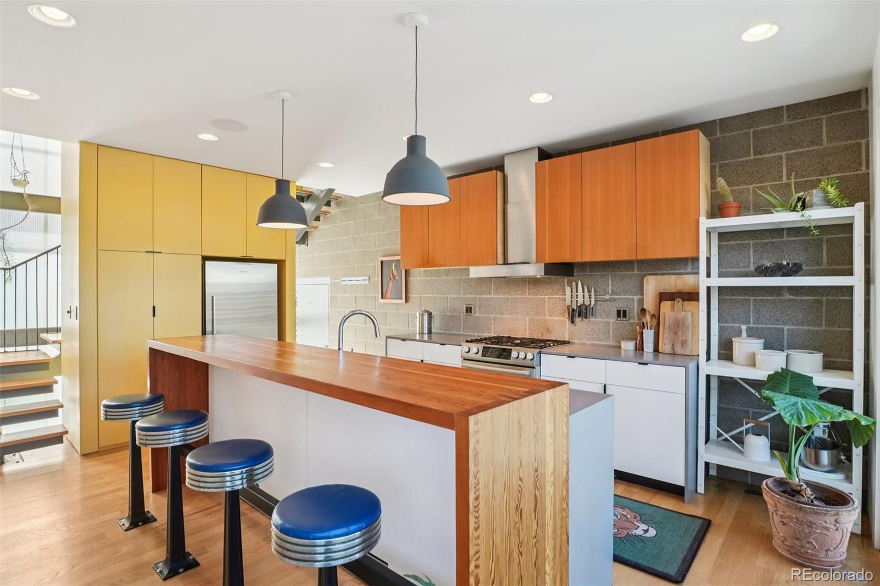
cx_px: 440
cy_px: 293
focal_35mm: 18
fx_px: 440
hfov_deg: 90.0
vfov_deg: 67.4
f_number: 8
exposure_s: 1/30
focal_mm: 12
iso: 160
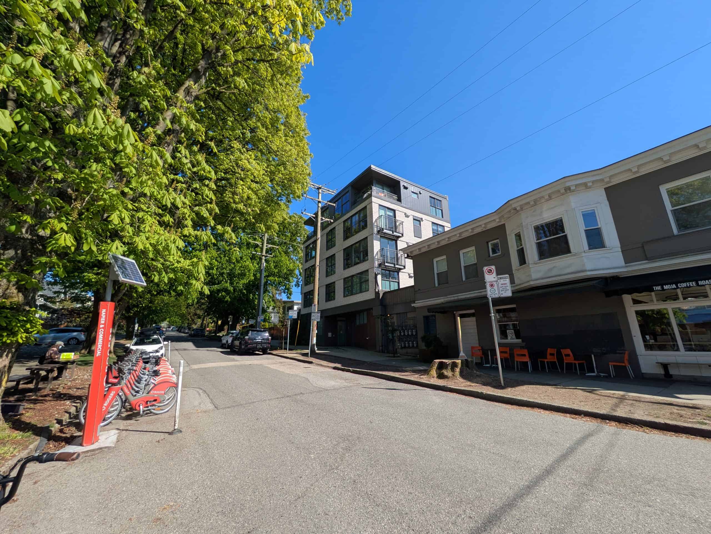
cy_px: 267
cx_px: 356
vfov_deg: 85.7
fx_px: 288
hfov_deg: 102.0
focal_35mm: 14
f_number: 2.2
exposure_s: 1/1300
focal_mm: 1.83
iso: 46
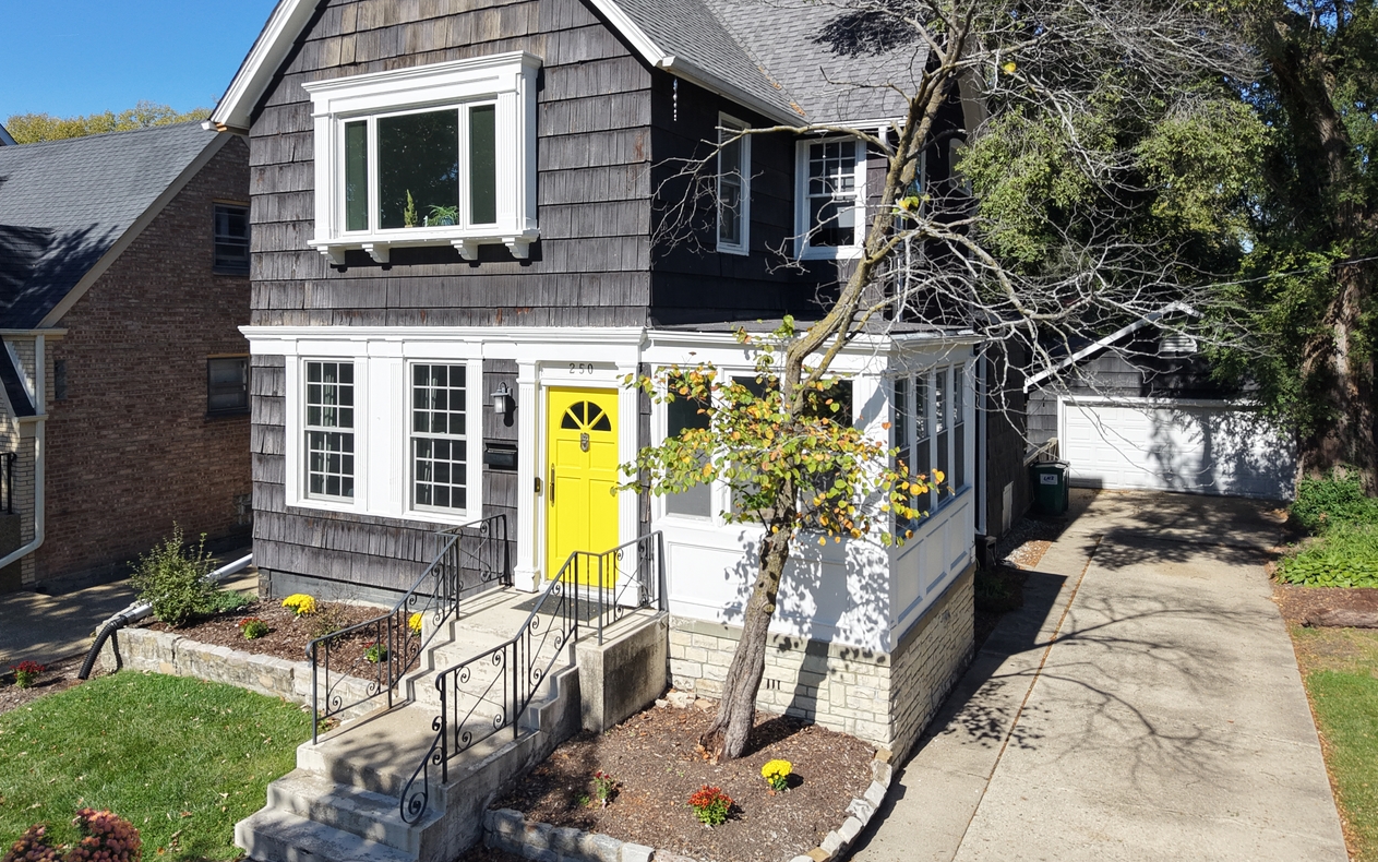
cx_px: 604
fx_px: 1089
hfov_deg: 64.4
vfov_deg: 42.9
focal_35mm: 29
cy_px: 327
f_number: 1.8
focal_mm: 8.67
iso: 290
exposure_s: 1/5000
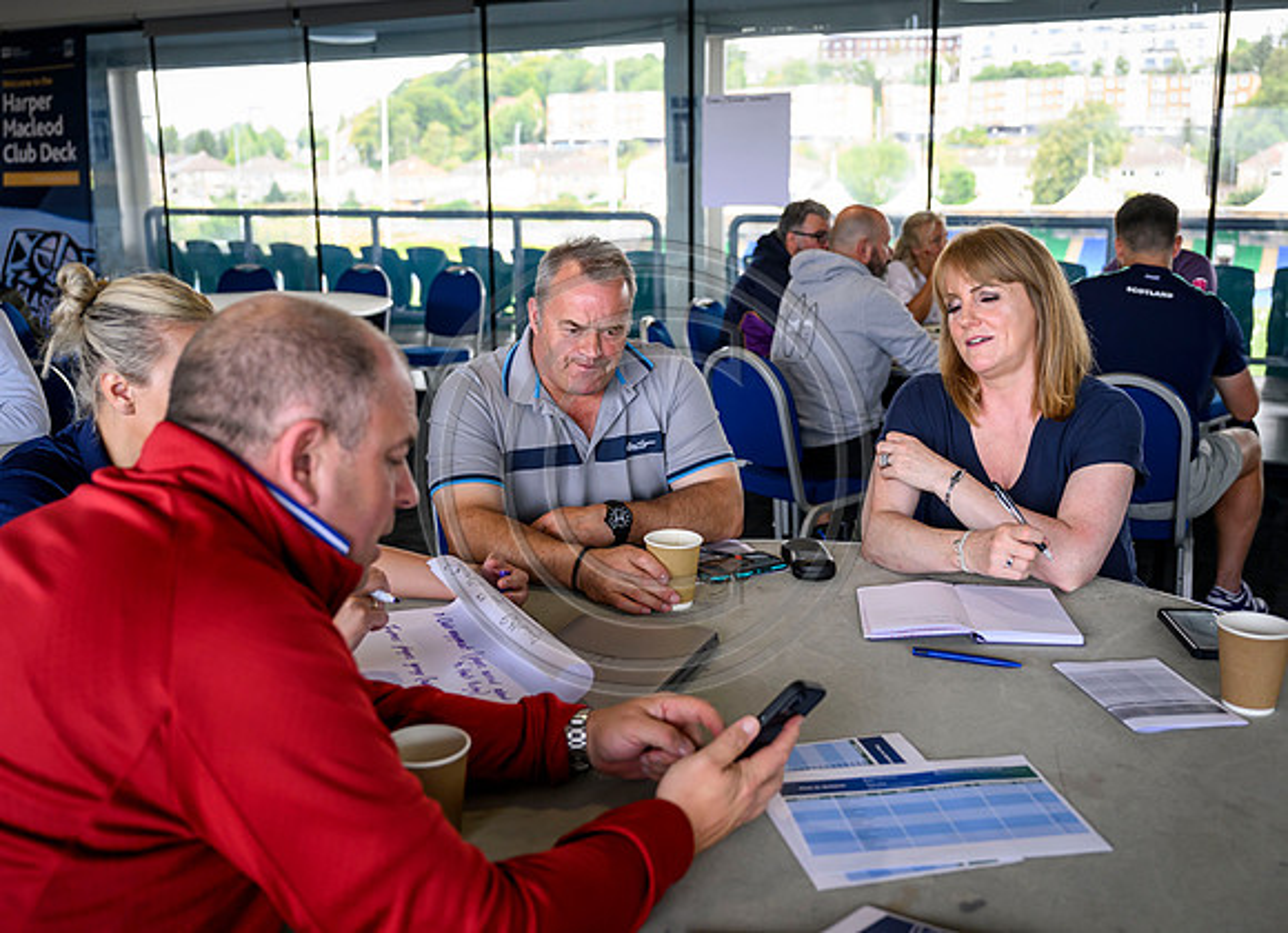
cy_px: 438
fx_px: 1300
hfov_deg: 52.7
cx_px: 678
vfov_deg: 39.5
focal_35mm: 35
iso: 1250
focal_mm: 31.5
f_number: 3.2
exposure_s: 1/400
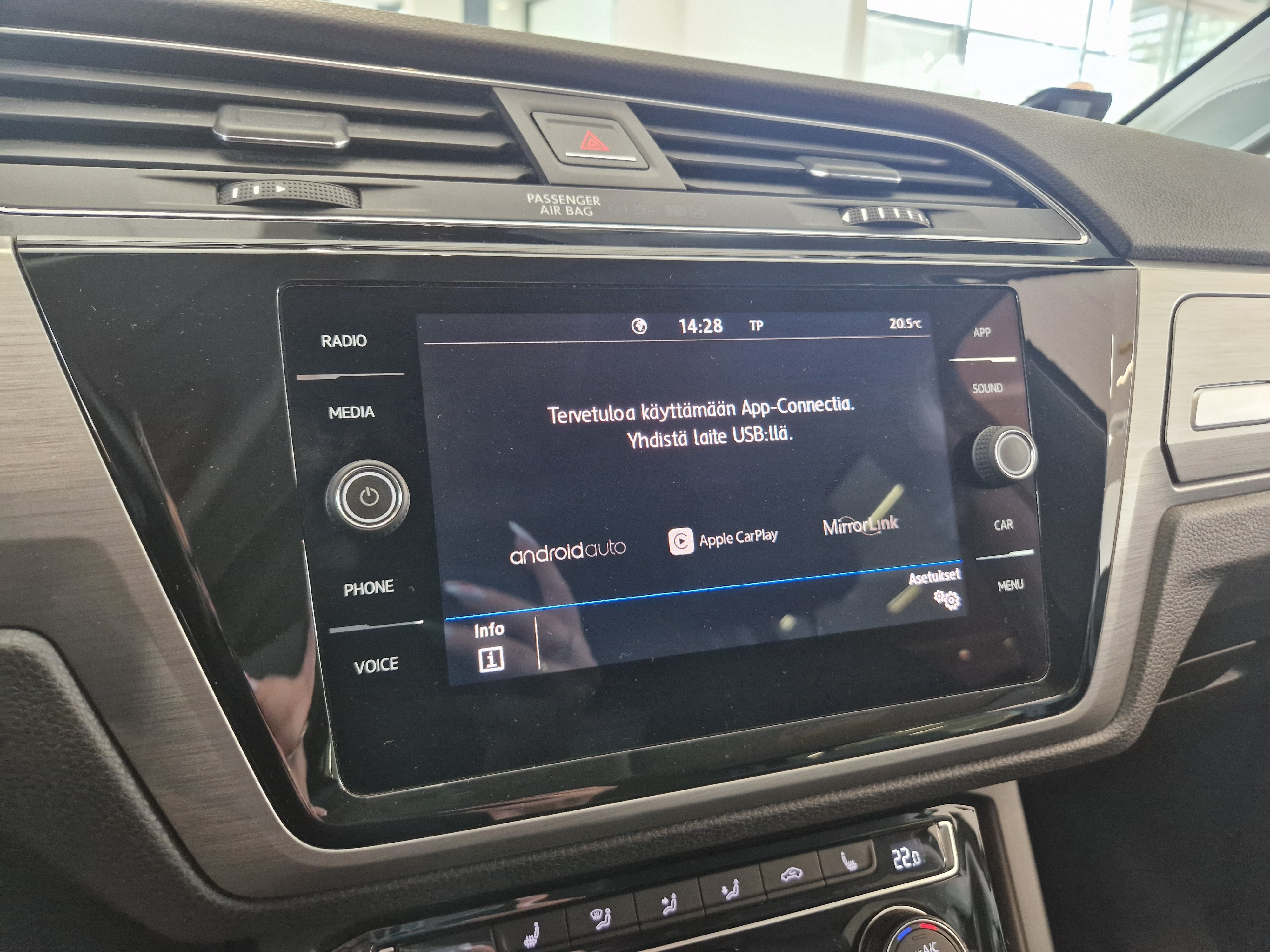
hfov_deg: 73.9
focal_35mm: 23
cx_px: 635
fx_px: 844
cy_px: 476
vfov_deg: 58.9
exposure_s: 1/100
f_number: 1.8
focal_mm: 5.4
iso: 500
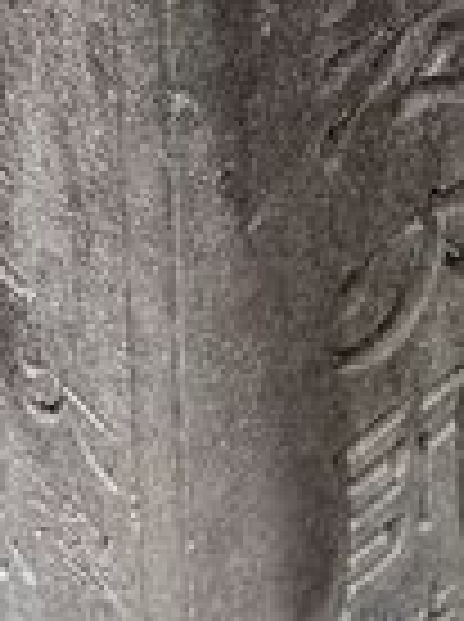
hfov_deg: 9.8
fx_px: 2707
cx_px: 99
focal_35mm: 151
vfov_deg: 12.3
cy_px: -382
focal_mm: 5.7
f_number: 1.5
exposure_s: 1/718
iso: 50
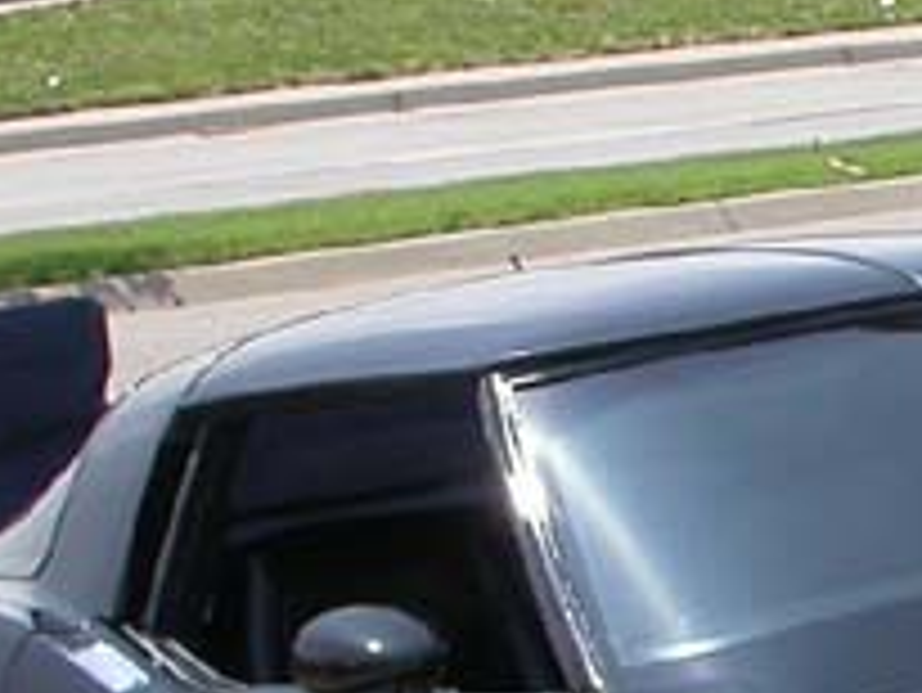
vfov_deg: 7.8
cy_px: 846
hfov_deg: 10.1
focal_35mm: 190
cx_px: 1327
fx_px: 5064
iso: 100
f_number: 6.7
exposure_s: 1/288
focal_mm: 7.85
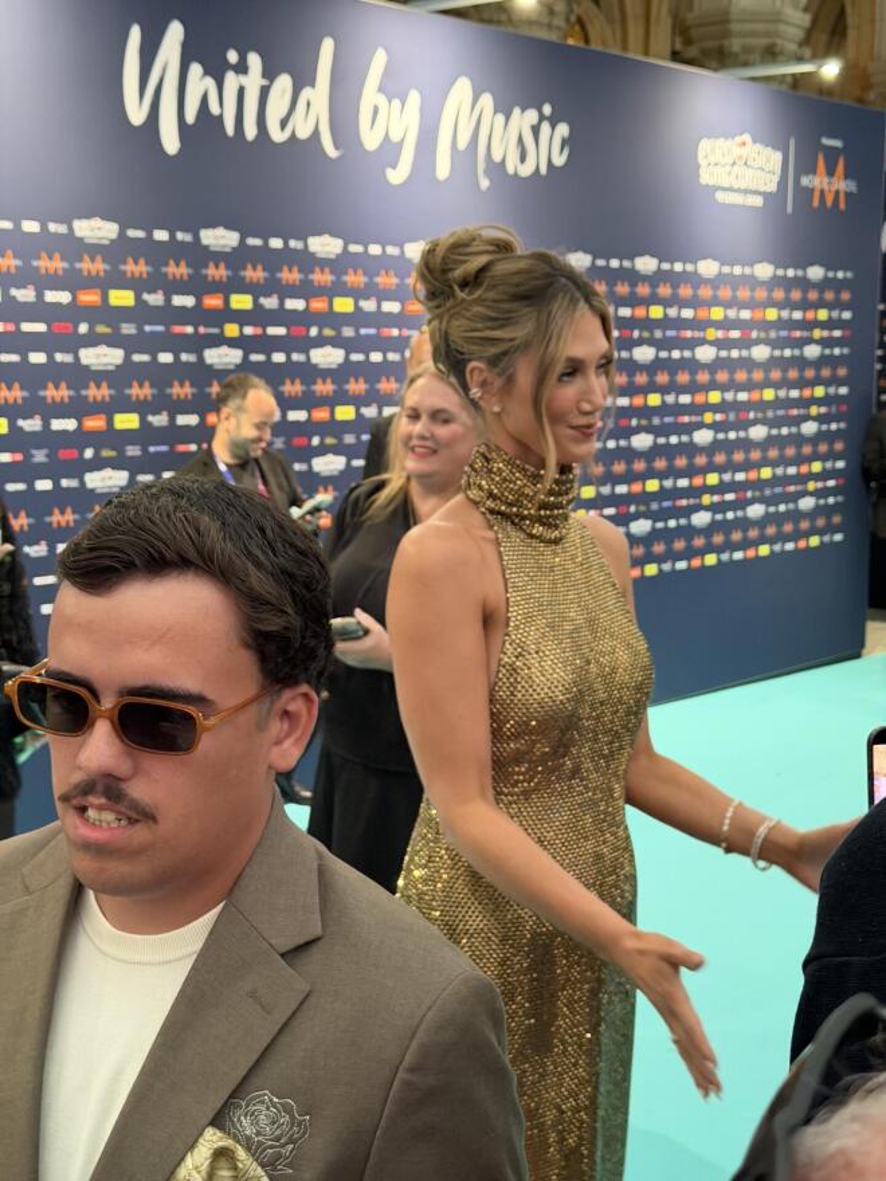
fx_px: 1638
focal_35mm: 48
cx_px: 443
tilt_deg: -9.1
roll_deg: +0.2
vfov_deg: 39.7
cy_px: 590
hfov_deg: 30.3
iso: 320
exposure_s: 1/40
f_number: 1.78
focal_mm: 6.76
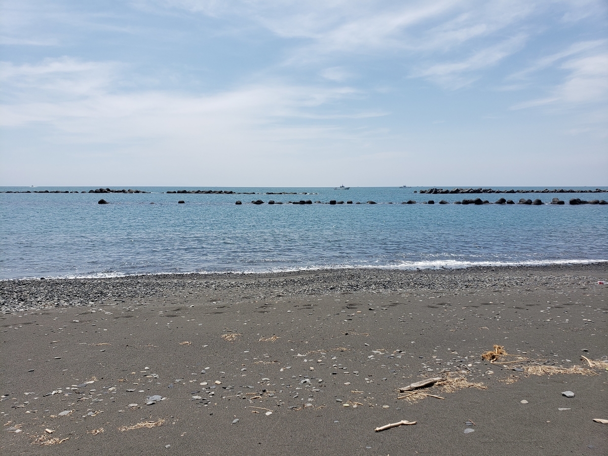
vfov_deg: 53.1
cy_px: 228
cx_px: 304
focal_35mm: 26
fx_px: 457
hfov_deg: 67.3
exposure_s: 1/1951
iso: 50
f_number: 2.4
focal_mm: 4.3
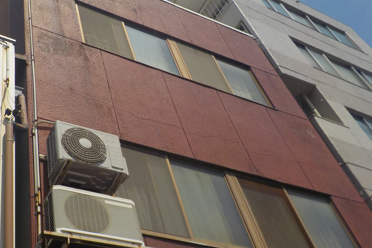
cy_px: 103
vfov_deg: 29.8
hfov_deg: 43.1
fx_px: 465
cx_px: 130
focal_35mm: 45
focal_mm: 4.1
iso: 125
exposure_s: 1/640
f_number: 6.6
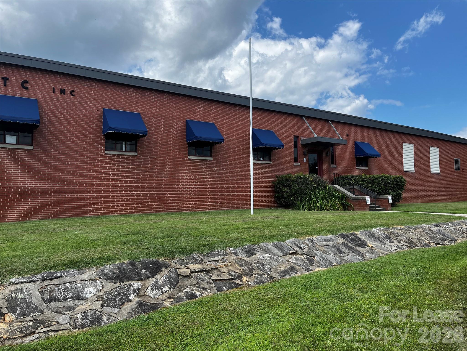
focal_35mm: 26
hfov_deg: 67.3
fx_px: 351
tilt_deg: +2.6
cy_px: 176
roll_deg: +0.8
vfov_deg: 53.1
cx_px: 234
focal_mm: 5.1
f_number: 1.6
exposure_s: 1/2513
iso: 50
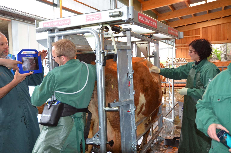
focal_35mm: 38
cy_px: 76
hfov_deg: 51.4
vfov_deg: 35.3
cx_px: 116
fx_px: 240
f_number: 3.8
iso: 640
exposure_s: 1/60
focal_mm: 25
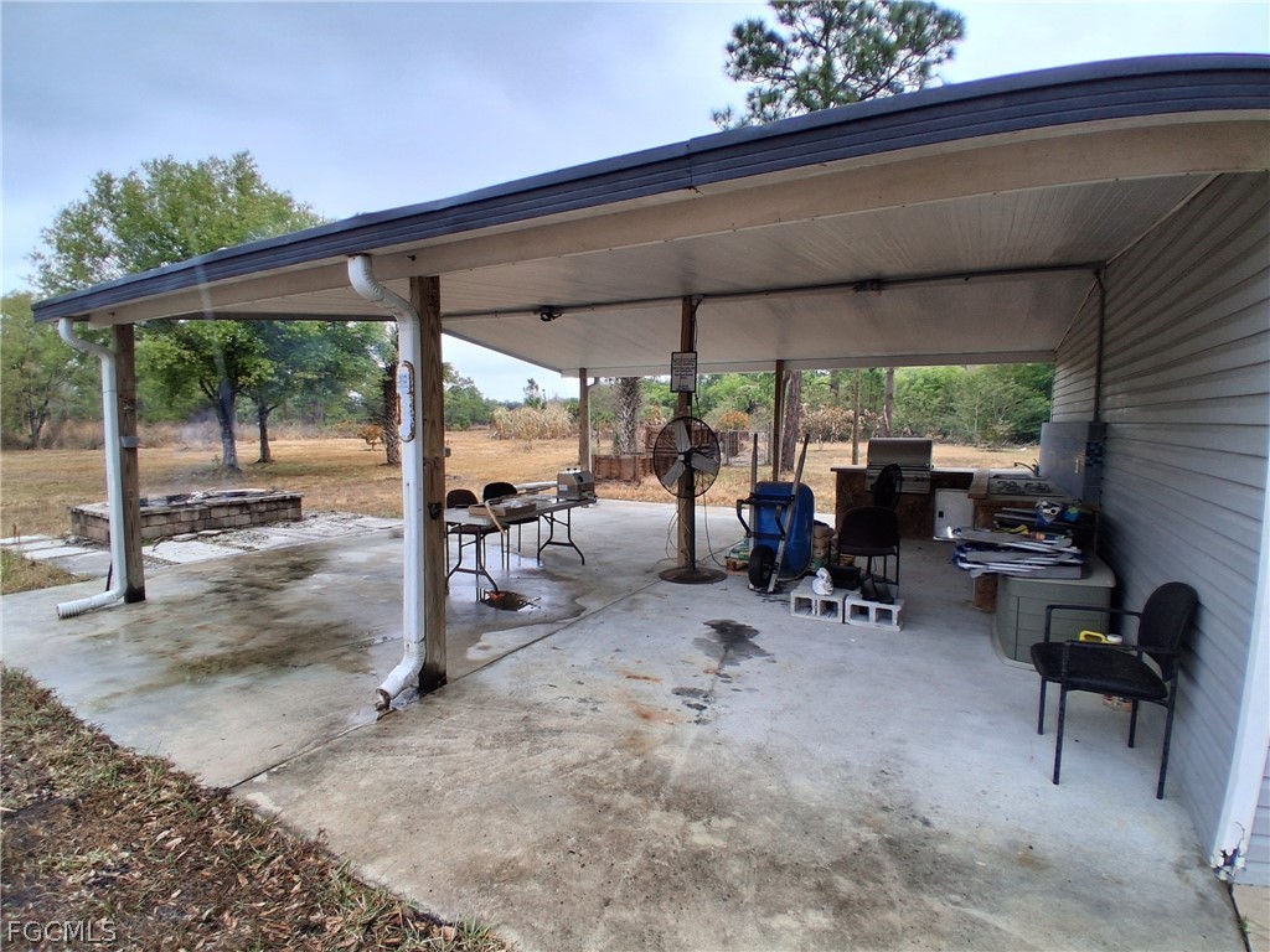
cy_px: 476
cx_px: 635
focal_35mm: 17
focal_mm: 1.4
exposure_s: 1/141
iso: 50
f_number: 2.2
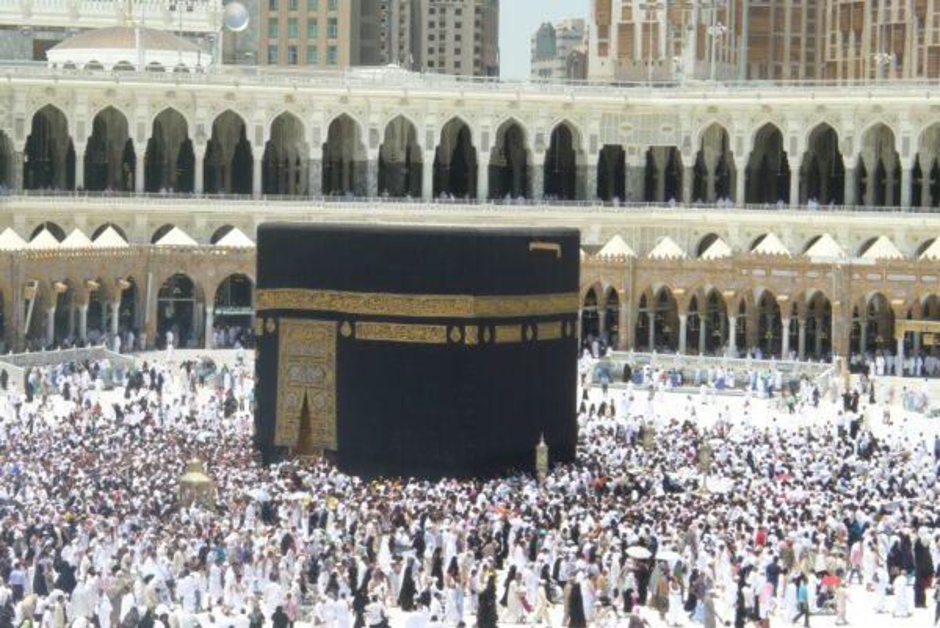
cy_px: 314
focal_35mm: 90
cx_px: 470
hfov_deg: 22.6
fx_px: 2352
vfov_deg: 15.2
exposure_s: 1/160
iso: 80
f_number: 8
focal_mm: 19.2
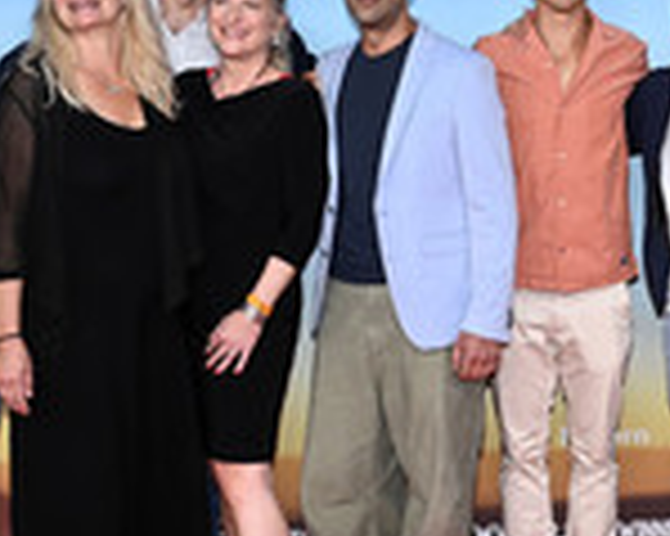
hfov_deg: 21.3
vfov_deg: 17.8
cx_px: 681
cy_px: 239
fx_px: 1712
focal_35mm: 86
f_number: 6.3
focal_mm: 30.5
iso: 640
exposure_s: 1/160
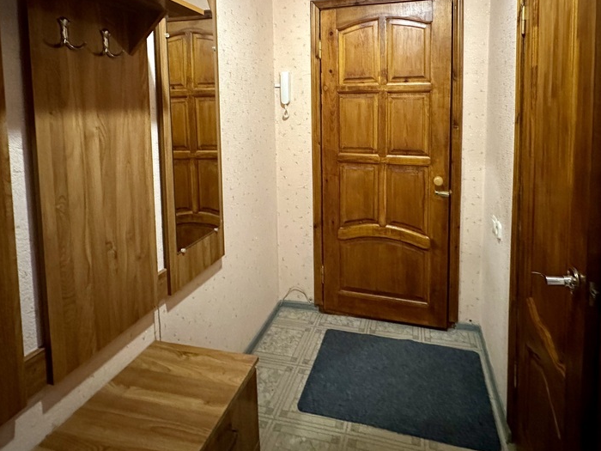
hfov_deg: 81.5
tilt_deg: -3.7
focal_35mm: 20
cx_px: 331
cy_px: 132
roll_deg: +0.3
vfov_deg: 63.4
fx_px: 347
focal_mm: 2.22
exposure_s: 1/60
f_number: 2.2
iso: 1000
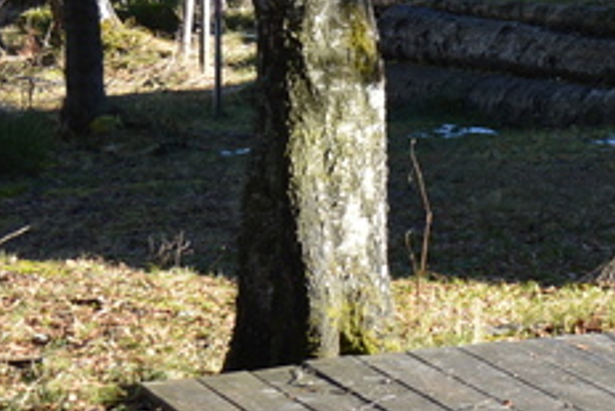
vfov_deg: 8.3
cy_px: 320
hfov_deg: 11.7
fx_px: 2824
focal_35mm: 165
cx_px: 999
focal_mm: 25
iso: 140
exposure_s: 1/125
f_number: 5.6
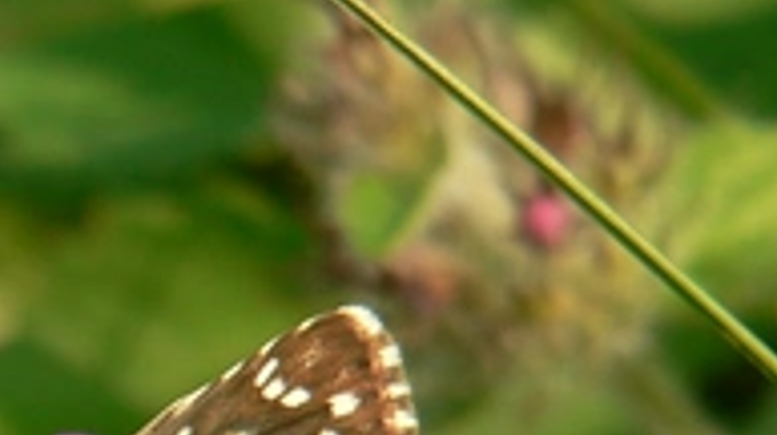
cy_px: 777
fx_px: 4692
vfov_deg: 5.2
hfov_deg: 9.3
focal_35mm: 228
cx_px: -225
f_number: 4
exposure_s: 1/400
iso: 80
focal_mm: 10.5
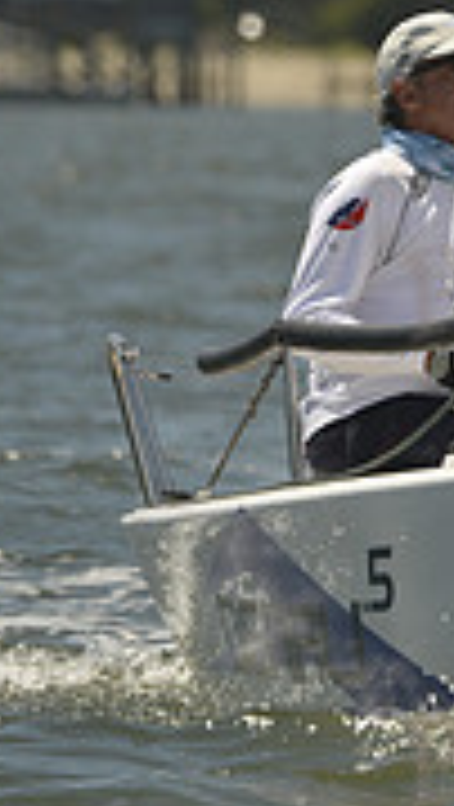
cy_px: 394
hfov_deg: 0.9
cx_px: 1272
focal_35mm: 1357
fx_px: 28973
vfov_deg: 1.6
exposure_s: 1/1600
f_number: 8
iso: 280
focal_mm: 400
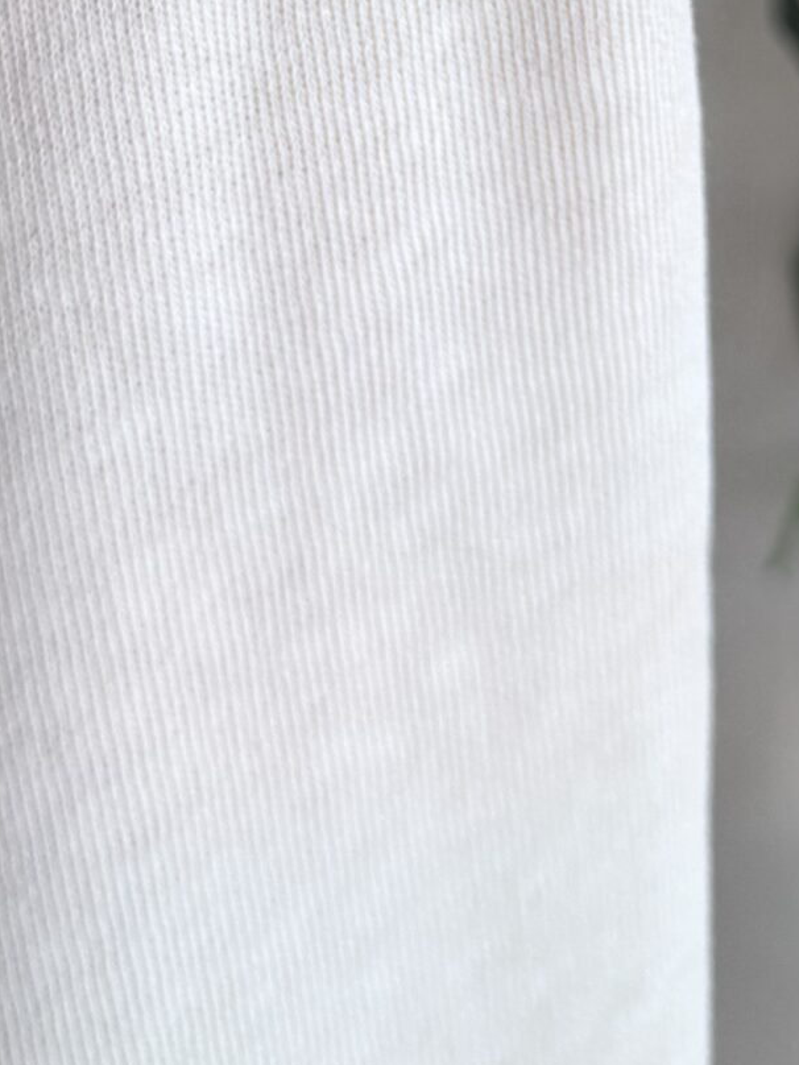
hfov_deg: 19.4
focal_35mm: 76
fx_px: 2339
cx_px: 439
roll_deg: -3.0
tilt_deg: -13.8
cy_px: -403
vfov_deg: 22.3
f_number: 1.78
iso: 125
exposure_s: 1/121
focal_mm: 6.76
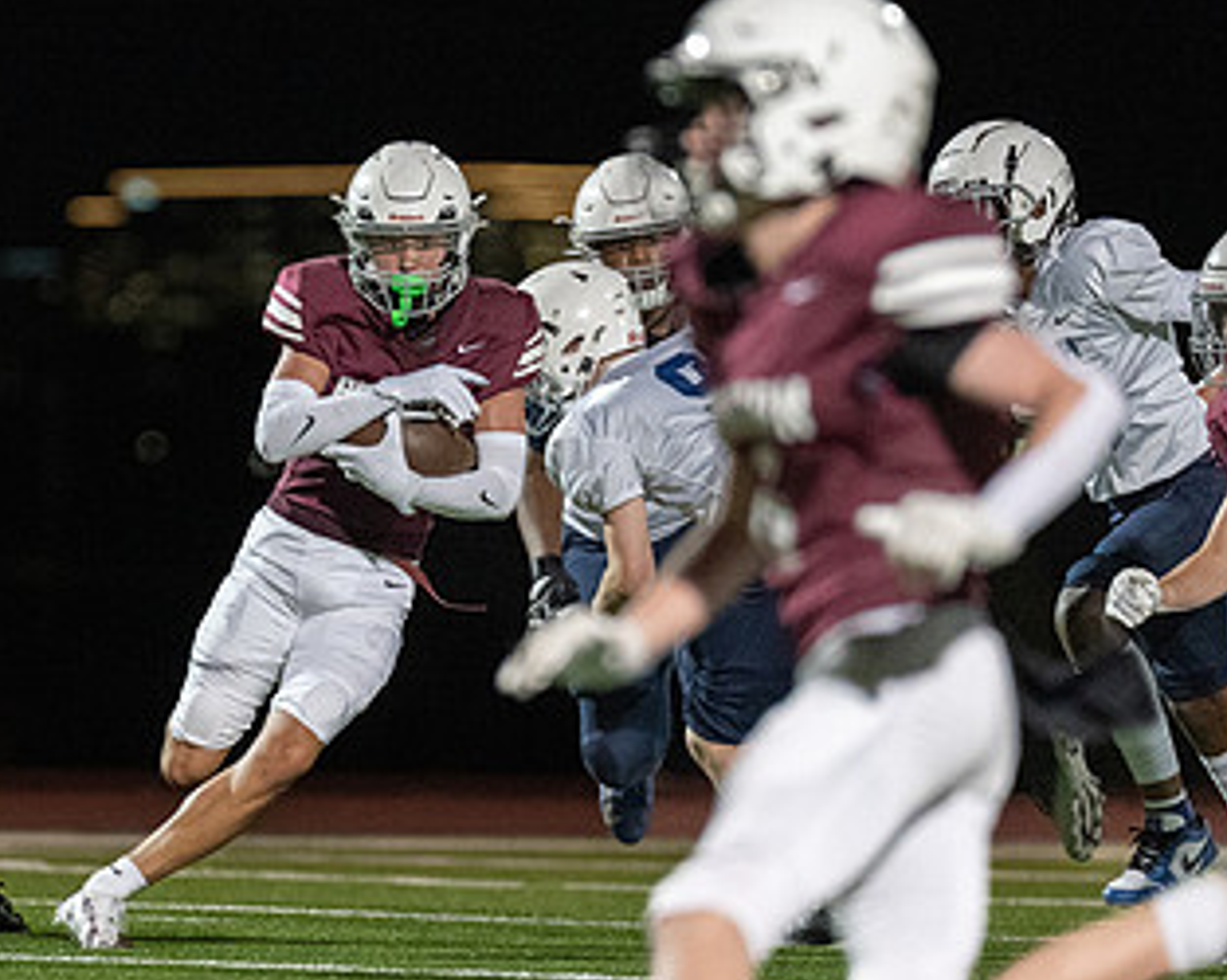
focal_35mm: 516
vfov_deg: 3.0
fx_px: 18727
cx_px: 287
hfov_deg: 3.8
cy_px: 650
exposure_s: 1/1000
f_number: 2.8
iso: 4000
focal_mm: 200
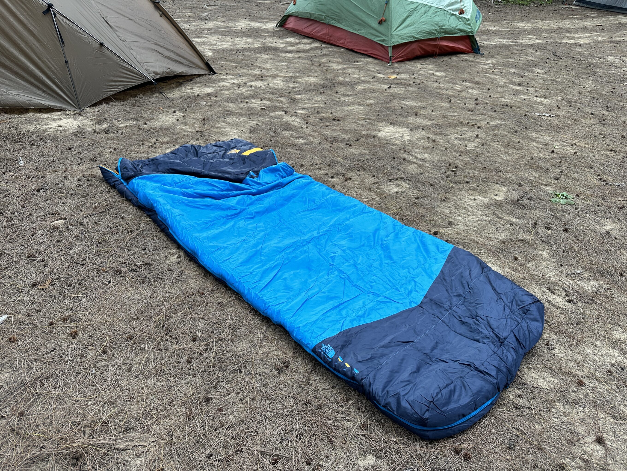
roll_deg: -3.3
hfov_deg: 71.6
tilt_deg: -32.7
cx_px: 314
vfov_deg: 56.8
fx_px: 435
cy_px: 236
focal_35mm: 24
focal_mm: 6.86
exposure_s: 1/126
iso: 64
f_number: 1.78
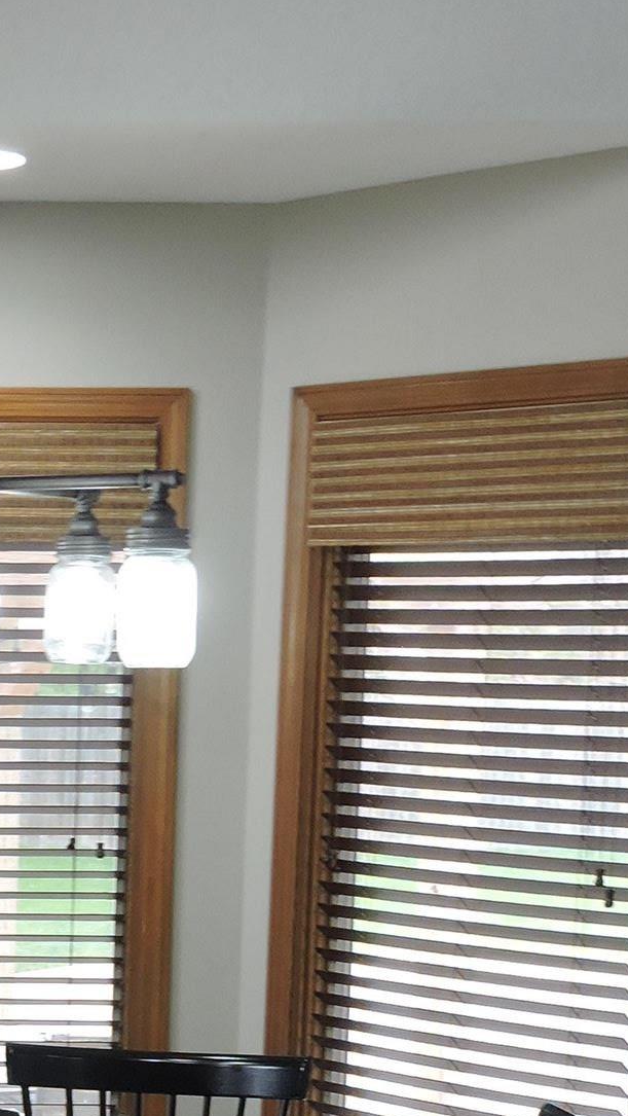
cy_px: 966
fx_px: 2189
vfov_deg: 27.7
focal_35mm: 74
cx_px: -181
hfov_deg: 15.6
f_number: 3.3
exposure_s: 1/30
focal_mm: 4.3
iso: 160
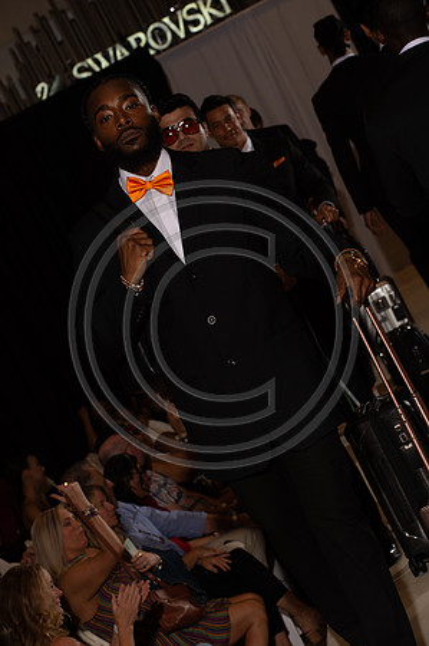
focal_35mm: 122
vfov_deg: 16.8
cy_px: 323
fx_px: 2186
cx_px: 214
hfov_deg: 11.2
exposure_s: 1/250
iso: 800
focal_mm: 122
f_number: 9
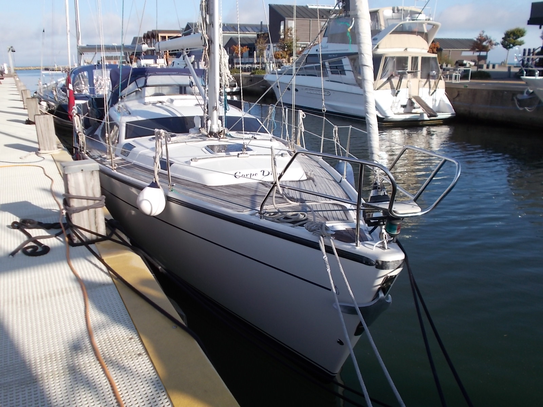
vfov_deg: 41.8
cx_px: 272
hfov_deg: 54.0
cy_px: 204
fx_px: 533
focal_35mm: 34
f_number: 9.2
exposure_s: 1/100
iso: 80
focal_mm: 6
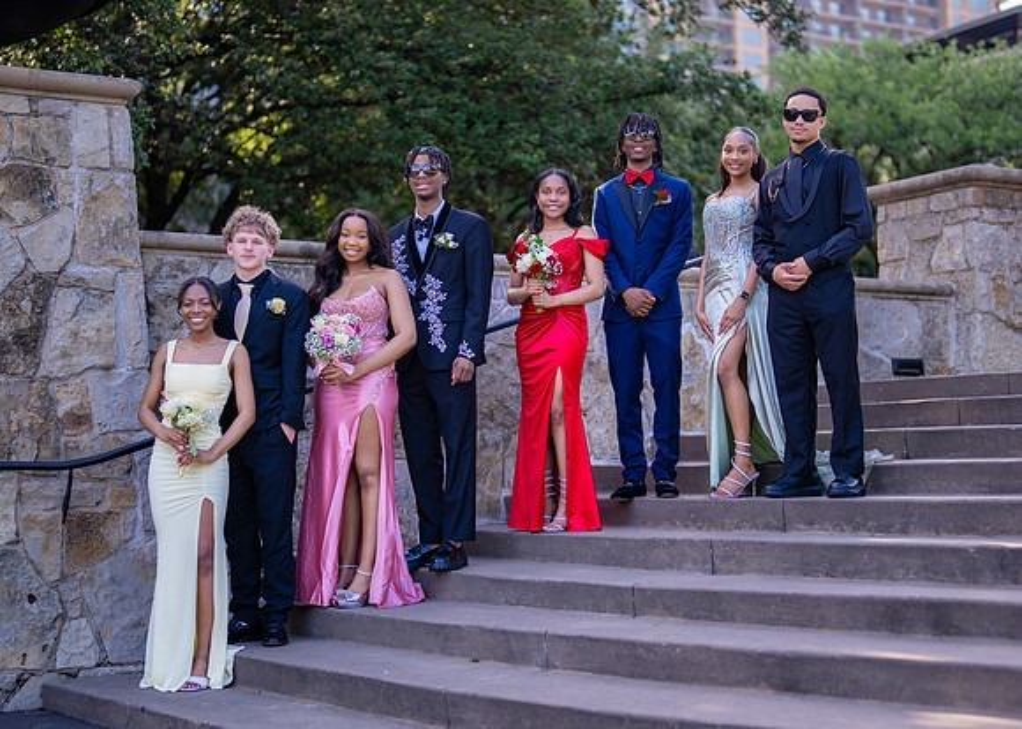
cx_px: 534
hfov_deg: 33.5
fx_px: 1698
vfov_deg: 24.3
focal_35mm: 58
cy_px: 370
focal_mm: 50
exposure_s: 1/1600
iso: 200
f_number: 1.2
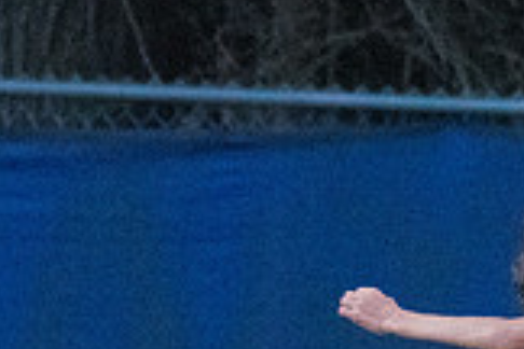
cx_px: 721
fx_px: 30477
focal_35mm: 2094
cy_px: 242
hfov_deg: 1.0
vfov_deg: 0.7
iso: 6400
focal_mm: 390
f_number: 5.6
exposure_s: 1/2000
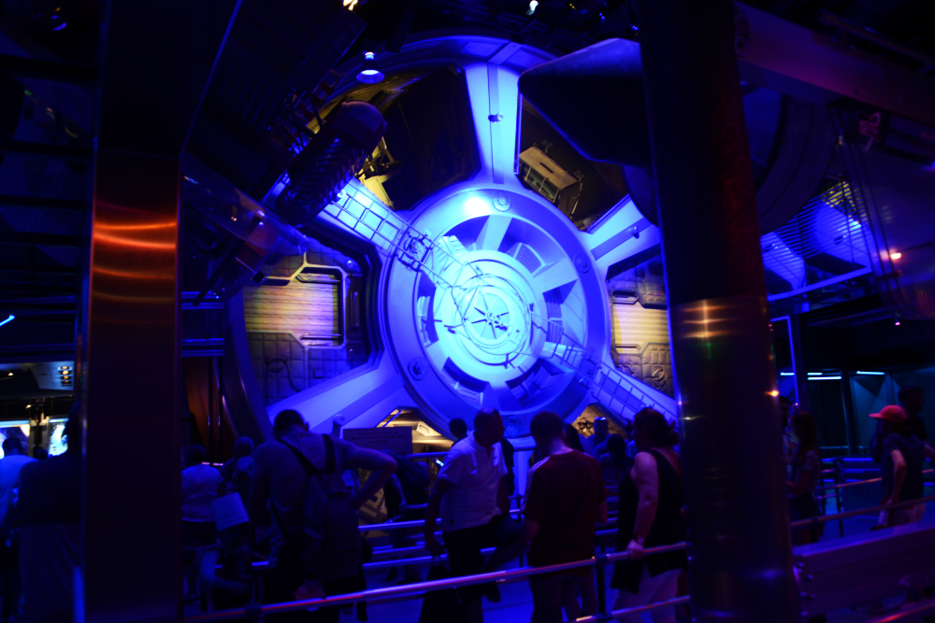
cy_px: 312
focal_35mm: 28
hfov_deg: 65.5
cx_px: 468
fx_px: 727
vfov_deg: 46.4
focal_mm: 28
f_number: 3.5
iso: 320
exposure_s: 1/5
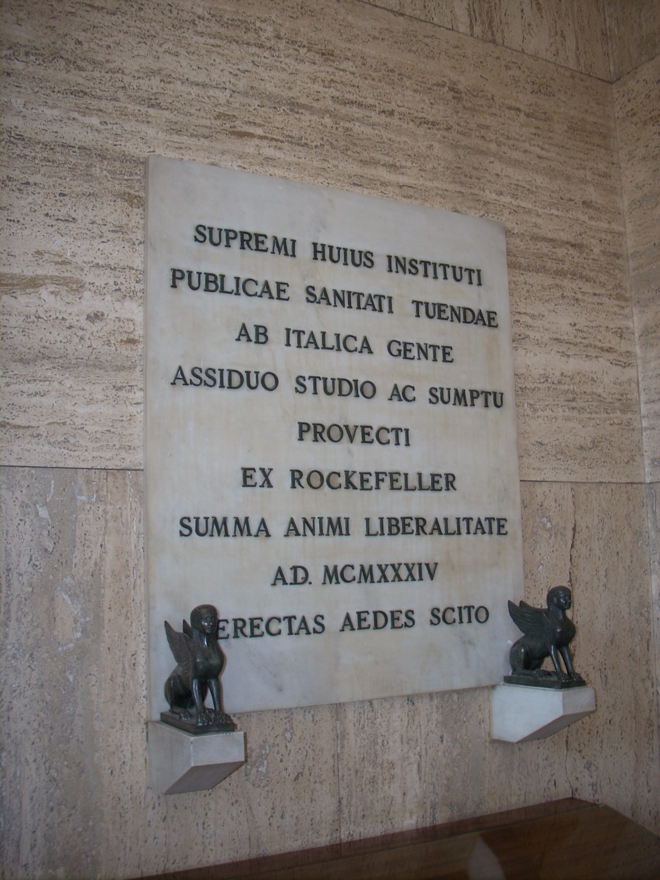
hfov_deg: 38.7
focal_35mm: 37
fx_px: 941
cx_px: 330
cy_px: 440
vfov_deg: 50.1
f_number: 2.8
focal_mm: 6.2
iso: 64
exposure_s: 1/30
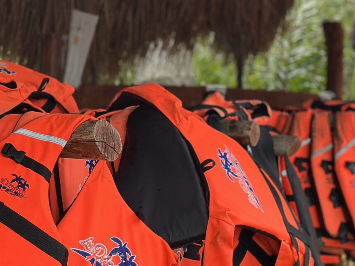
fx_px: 1179
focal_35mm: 115
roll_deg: +0.2
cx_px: 116
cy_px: 176
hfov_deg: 17.1
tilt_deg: -3.4
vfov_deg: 12.9
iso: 80
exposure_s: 1/322
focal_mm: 6.86
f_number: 1.78
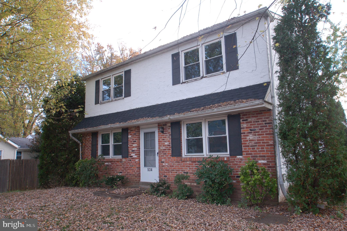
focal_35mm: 27
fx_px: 260
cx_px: 174
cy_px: 116
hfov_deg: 67.4
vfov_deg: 47.8
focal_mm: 18
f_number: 5.6
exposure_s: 1/80
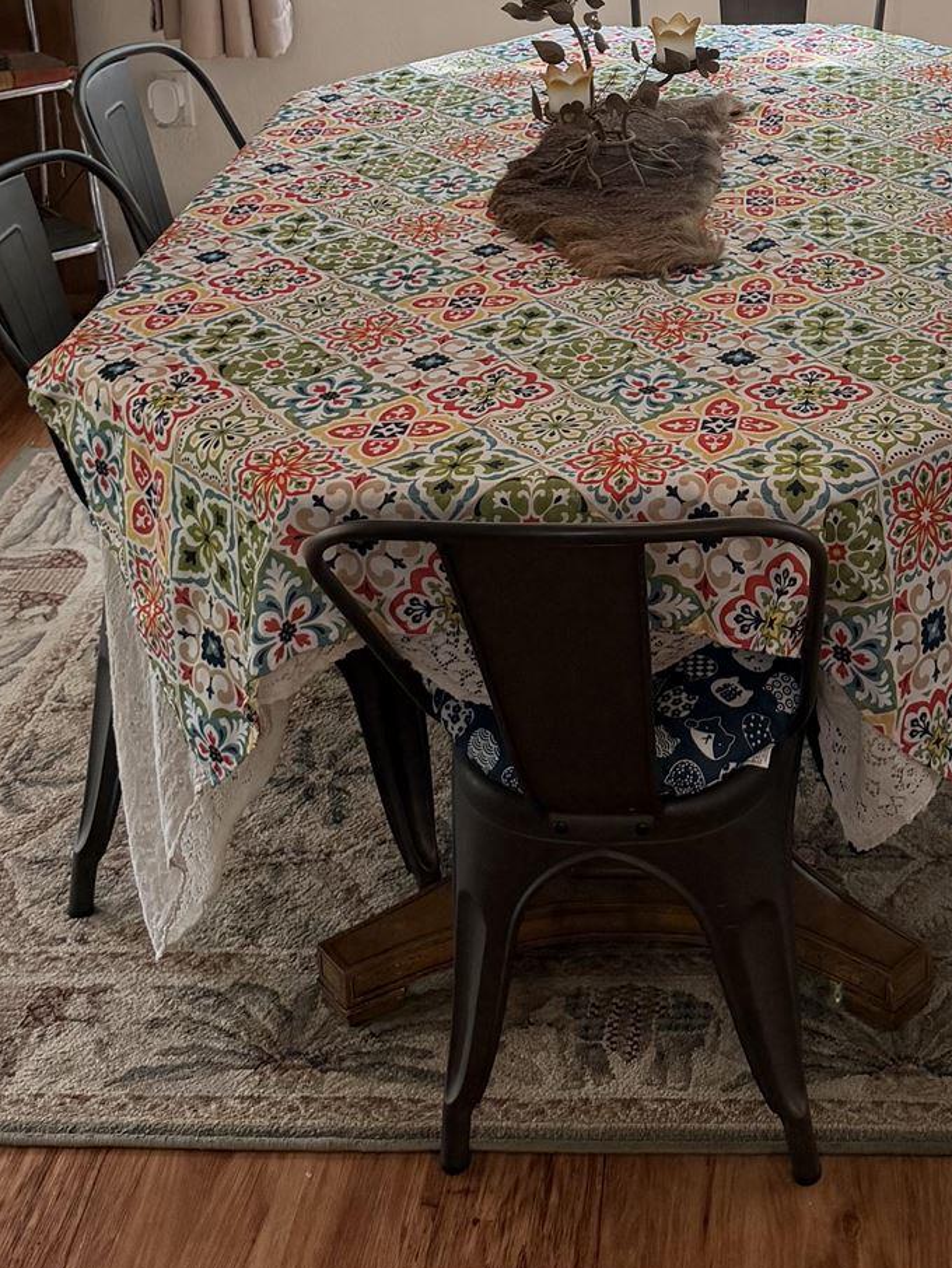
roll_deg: +1.5
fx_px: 2236
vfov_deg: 29.4
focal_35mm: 61
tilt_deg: -13.7
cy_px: -34
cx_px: 795
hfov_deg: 23.6
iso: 200
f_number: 1.78
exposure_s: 1/120
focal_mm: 6.76
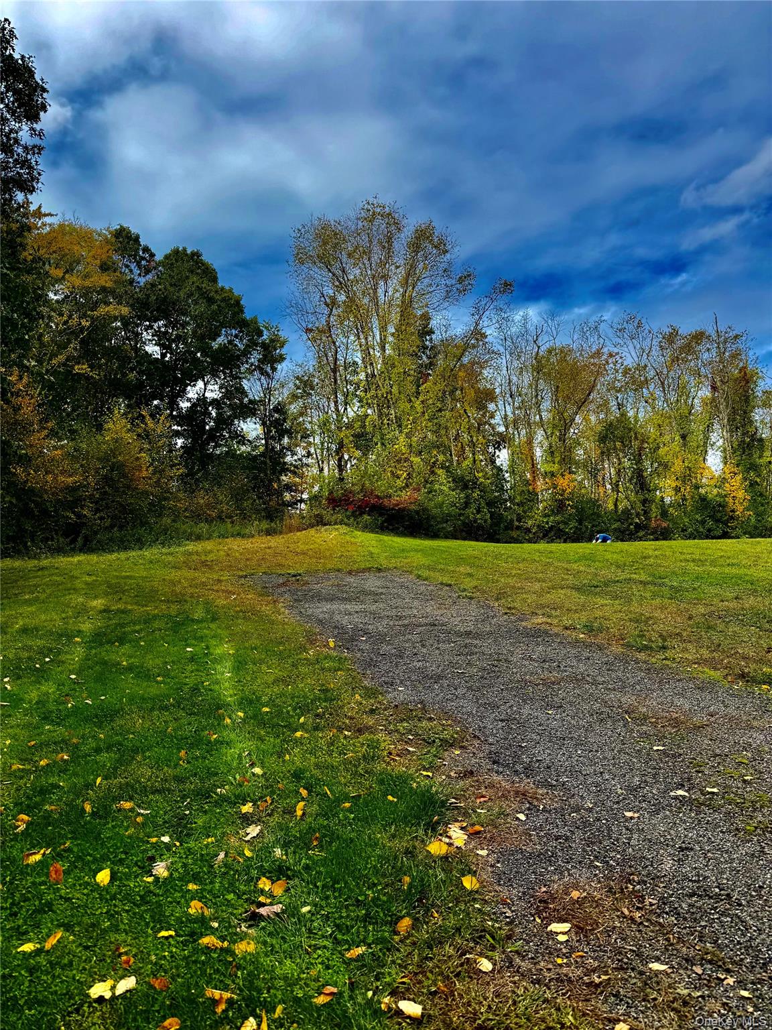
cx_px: 386
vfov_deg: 71.6
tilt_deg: +5.0
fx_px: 714
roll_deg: +0.5
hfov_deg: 56.8
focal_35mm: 24
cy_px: 515
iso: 80
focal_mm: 6.76
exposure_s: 1/3145
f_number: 1.78
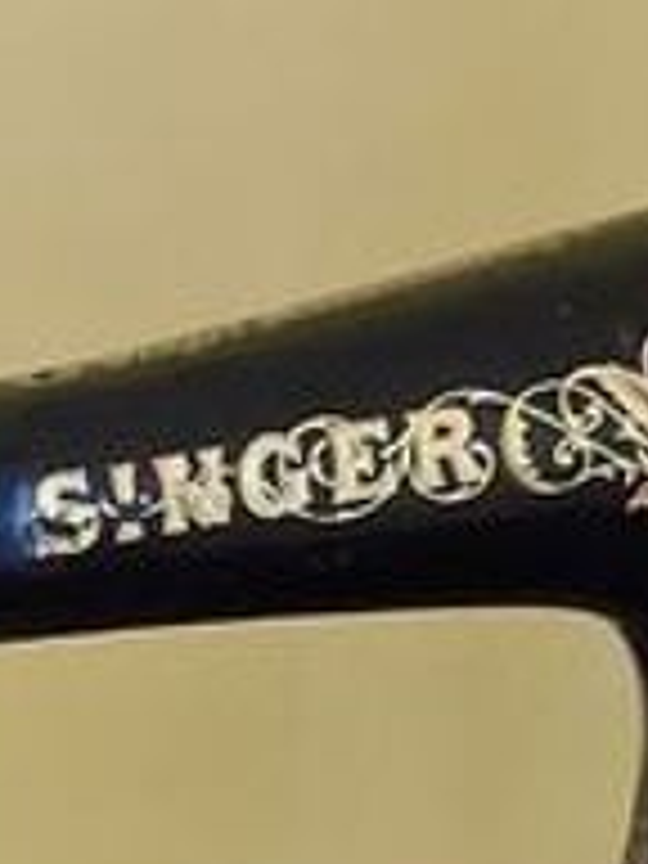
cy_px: 2131
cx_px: -166
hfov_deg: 7.9
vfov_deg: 9.4
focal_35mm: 187
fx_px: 4667
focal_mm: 4
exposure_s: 1/25
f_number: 1.8
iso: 500
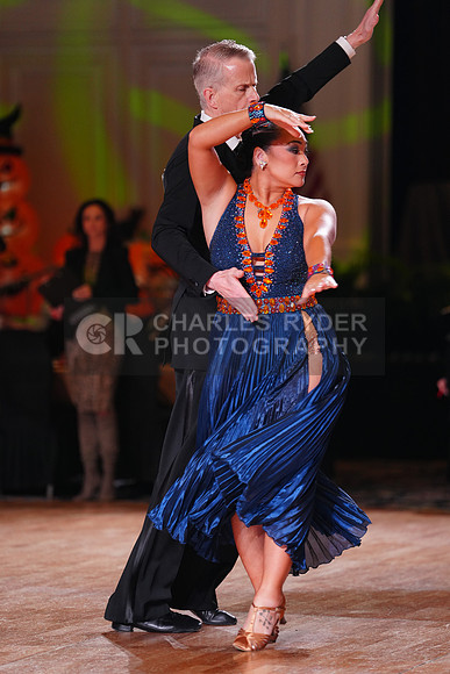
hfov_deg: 8.7
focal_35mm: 157
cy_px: 337
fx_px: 2942
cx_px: 225
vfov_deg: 13.1
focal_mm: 157
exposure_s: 1/400
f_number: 2.8
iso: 1600
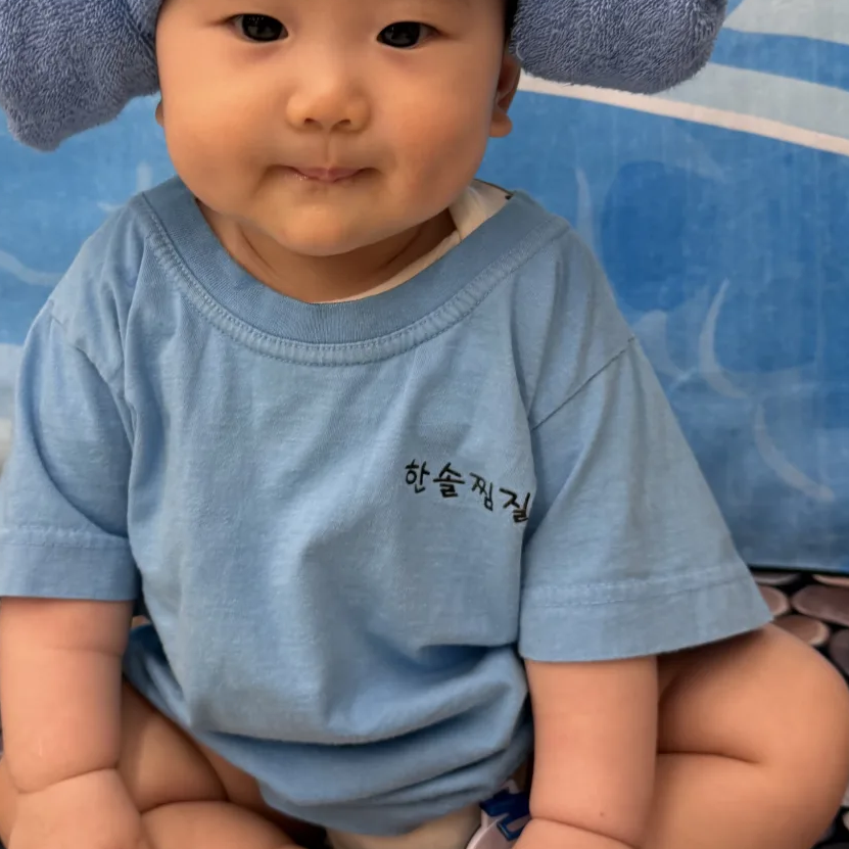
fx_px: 1360
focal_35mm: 49
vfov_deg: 34.4
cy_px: 296
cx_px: 362
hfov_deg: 34.6
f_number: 1.78
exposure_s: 1/120
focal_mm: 6.76
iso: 100
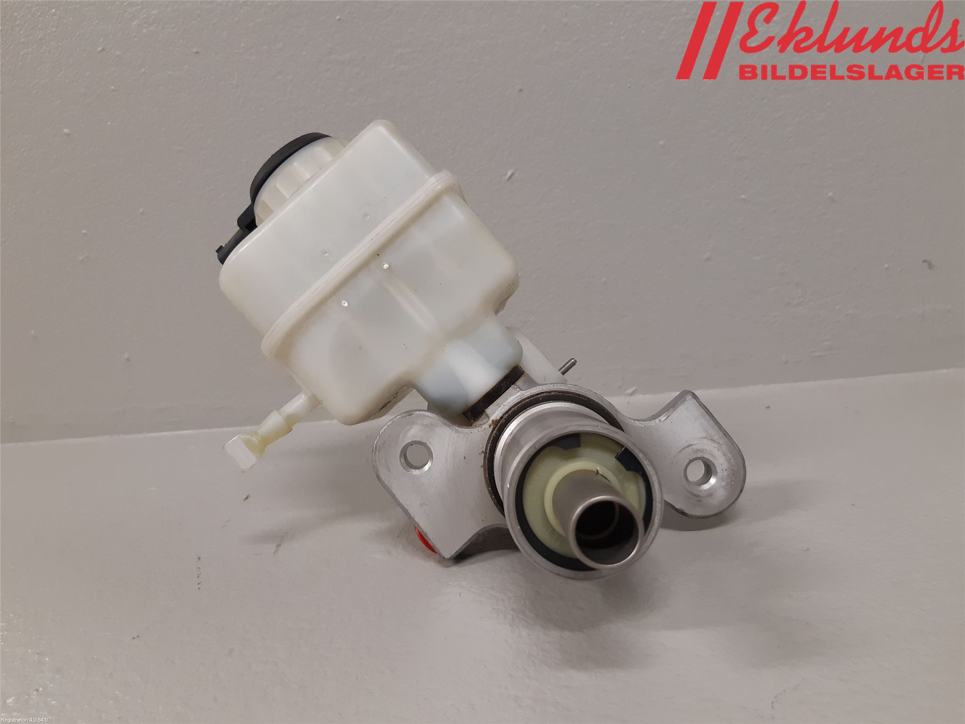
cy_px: 362
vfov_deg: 53.1
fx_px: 725
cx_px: 482
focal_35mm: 26
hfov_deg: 67.3
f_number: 1.7
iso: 125
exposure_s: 1/50
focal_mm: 3.93
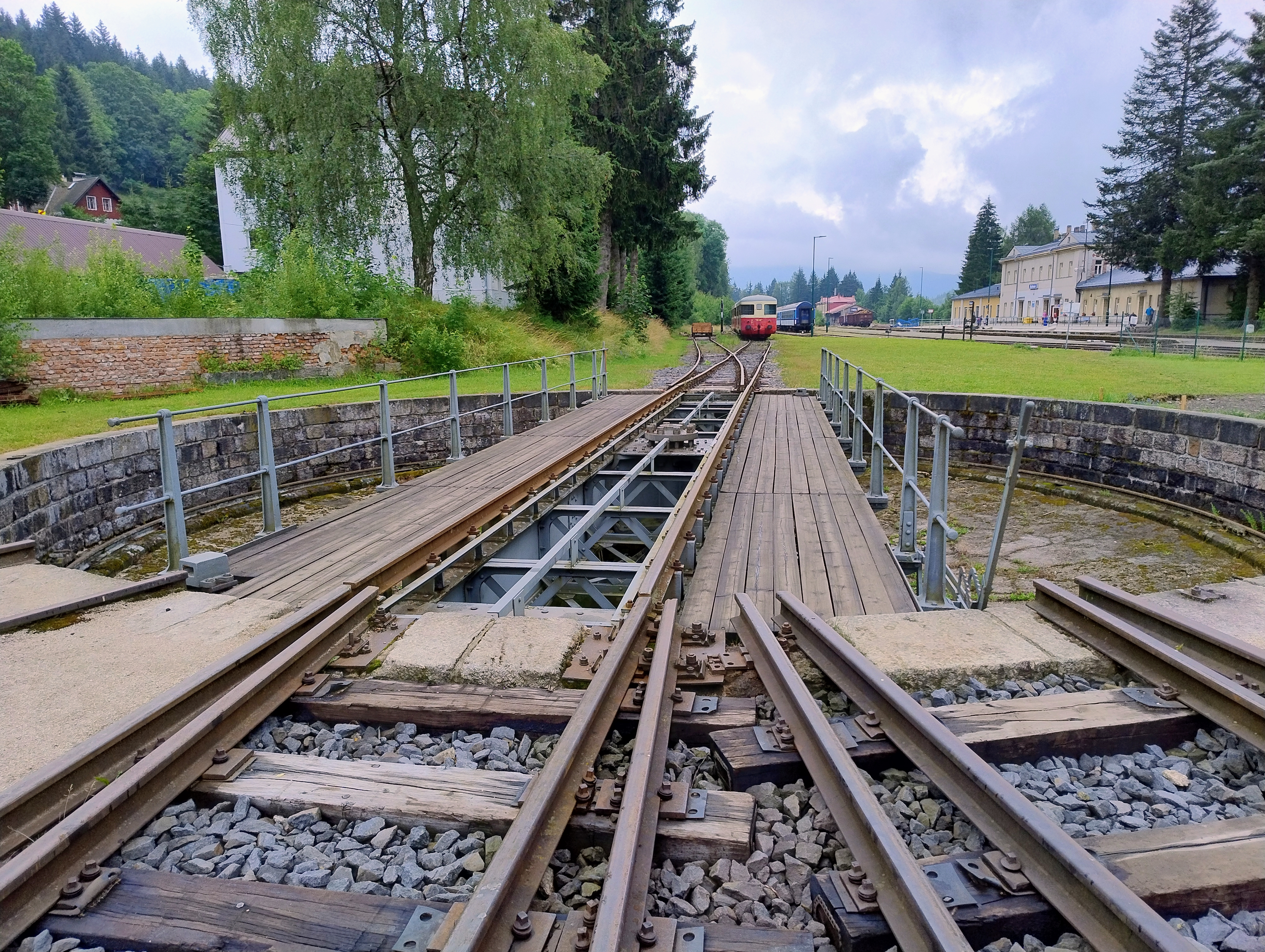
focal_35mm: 24
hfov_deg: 71.5
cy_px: 476
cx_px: 632
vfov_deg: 56.9
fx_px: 878
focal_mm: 5.56
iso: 100
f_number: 1.8
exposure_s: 1/699
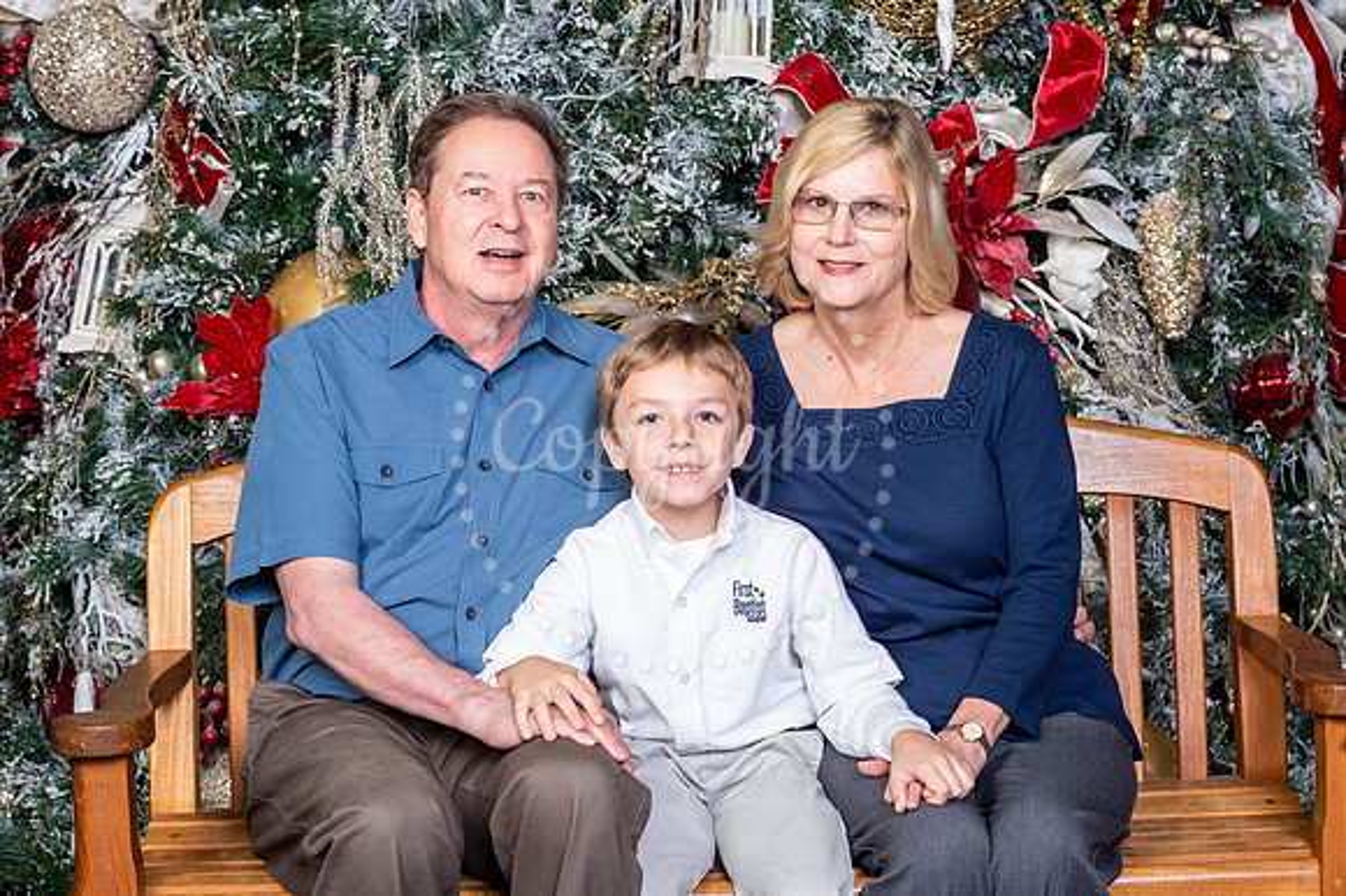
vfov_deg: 16.1
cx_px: 673
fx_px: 3176
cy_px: 448
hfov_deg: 23.9
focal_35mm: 85
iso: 400
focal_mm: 85
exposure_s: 1/125
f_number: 8
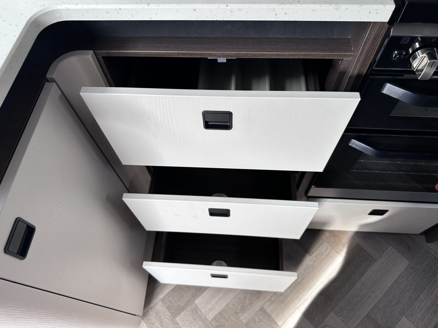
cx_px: 219
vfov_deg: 56.8
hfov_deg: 71.6
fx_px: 304
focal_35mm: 24
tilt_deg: -62.6
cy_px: 164
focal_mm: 6.86
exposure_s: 1/201
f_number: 1.78
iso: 64
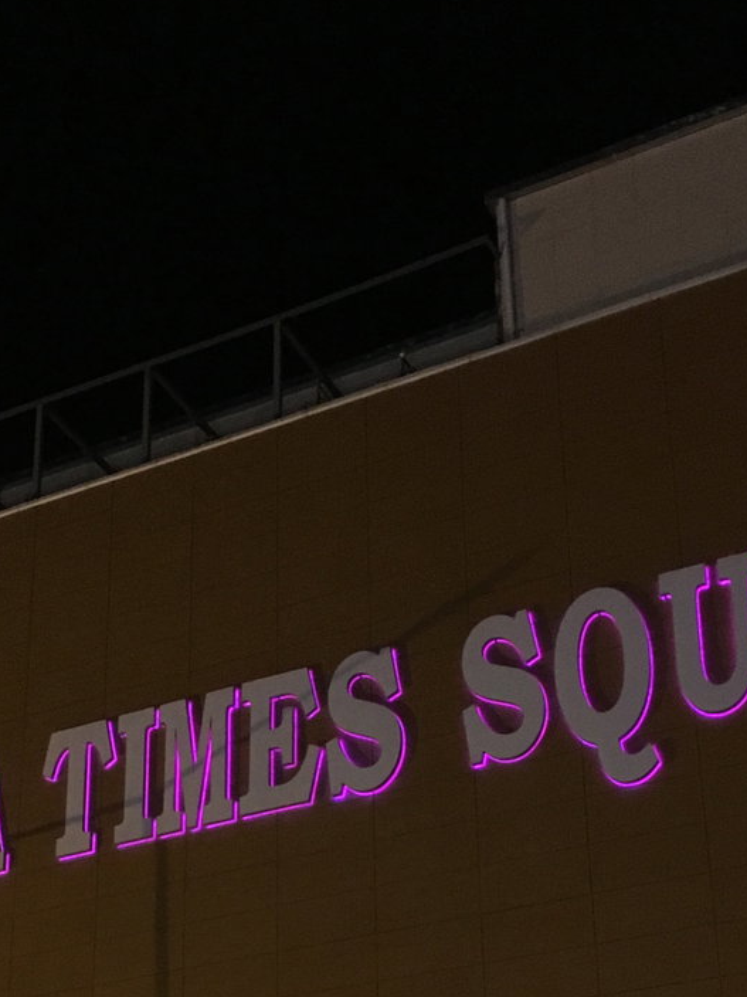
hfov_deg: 22.0
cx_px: 163
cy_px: 920
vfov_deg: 28.1
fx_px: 1900
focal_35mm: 66
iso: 200
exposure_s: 1/25
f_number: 2.2
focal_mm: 4.15
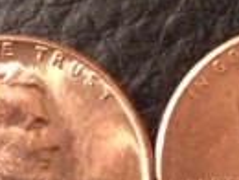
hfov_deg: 11.5
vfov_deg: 8.7
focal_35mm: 172
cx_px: 136
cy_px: 129
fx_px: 1190
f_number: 2.4
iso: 800
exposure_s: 1/15
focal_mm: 4.28
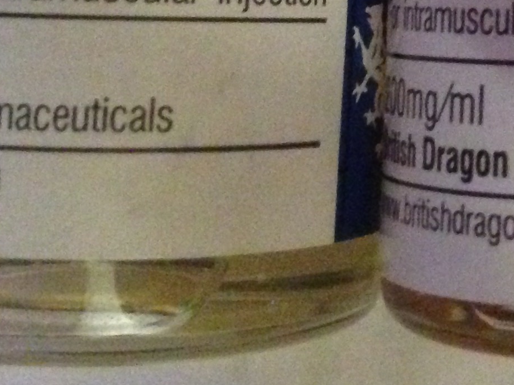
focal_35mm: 117
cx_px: 743
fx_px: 1737
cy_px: -251
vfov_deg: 11.9
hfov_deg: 15.7
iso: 800
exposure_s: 1/15
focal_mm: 4.12
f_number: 2.4
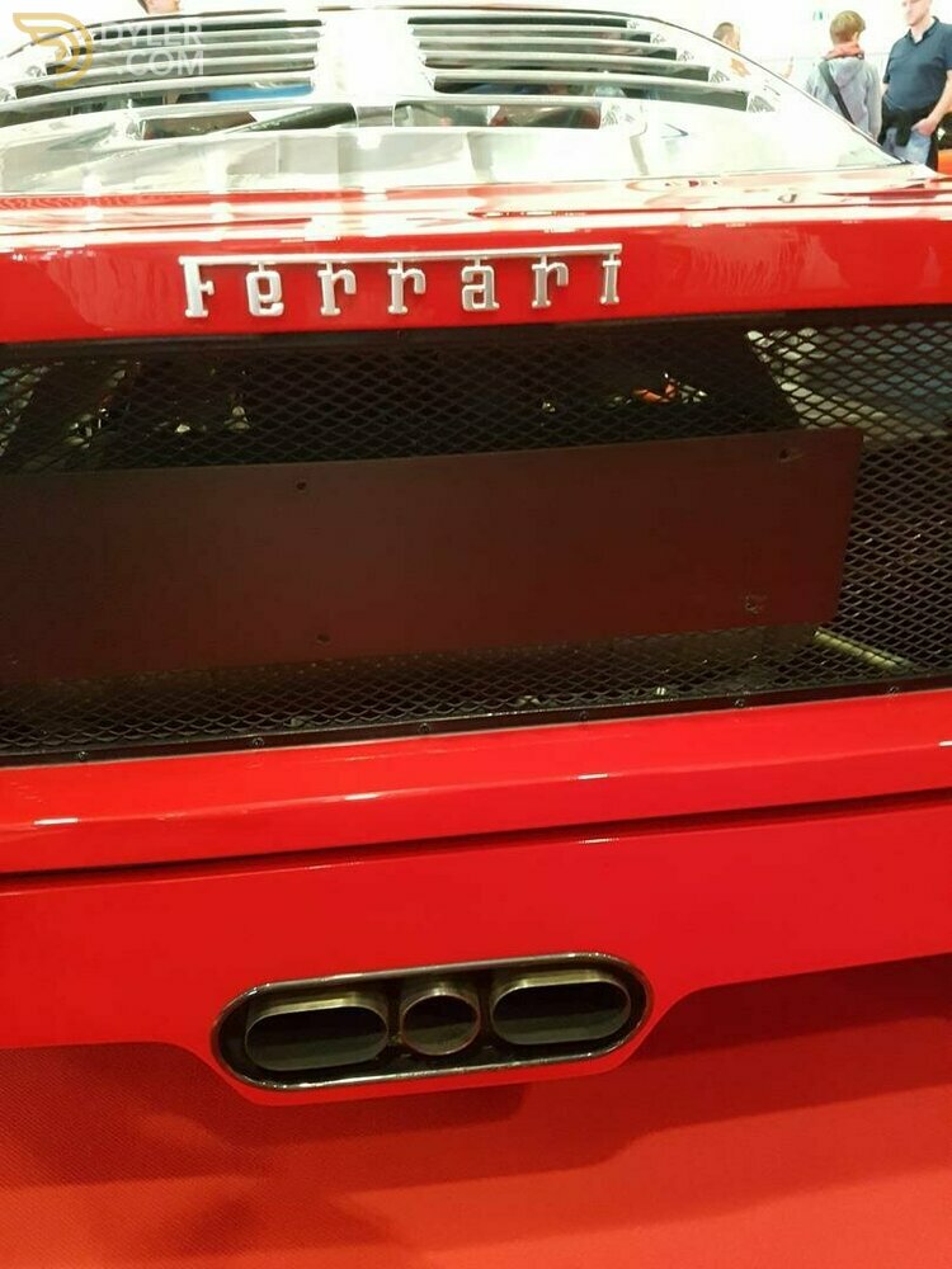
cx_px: 476
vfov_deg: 67.3
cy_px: 634
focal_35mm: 26
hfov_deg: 53.1
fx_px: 953
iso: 800
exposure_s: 1/33
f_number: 1.7
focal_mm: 4.2
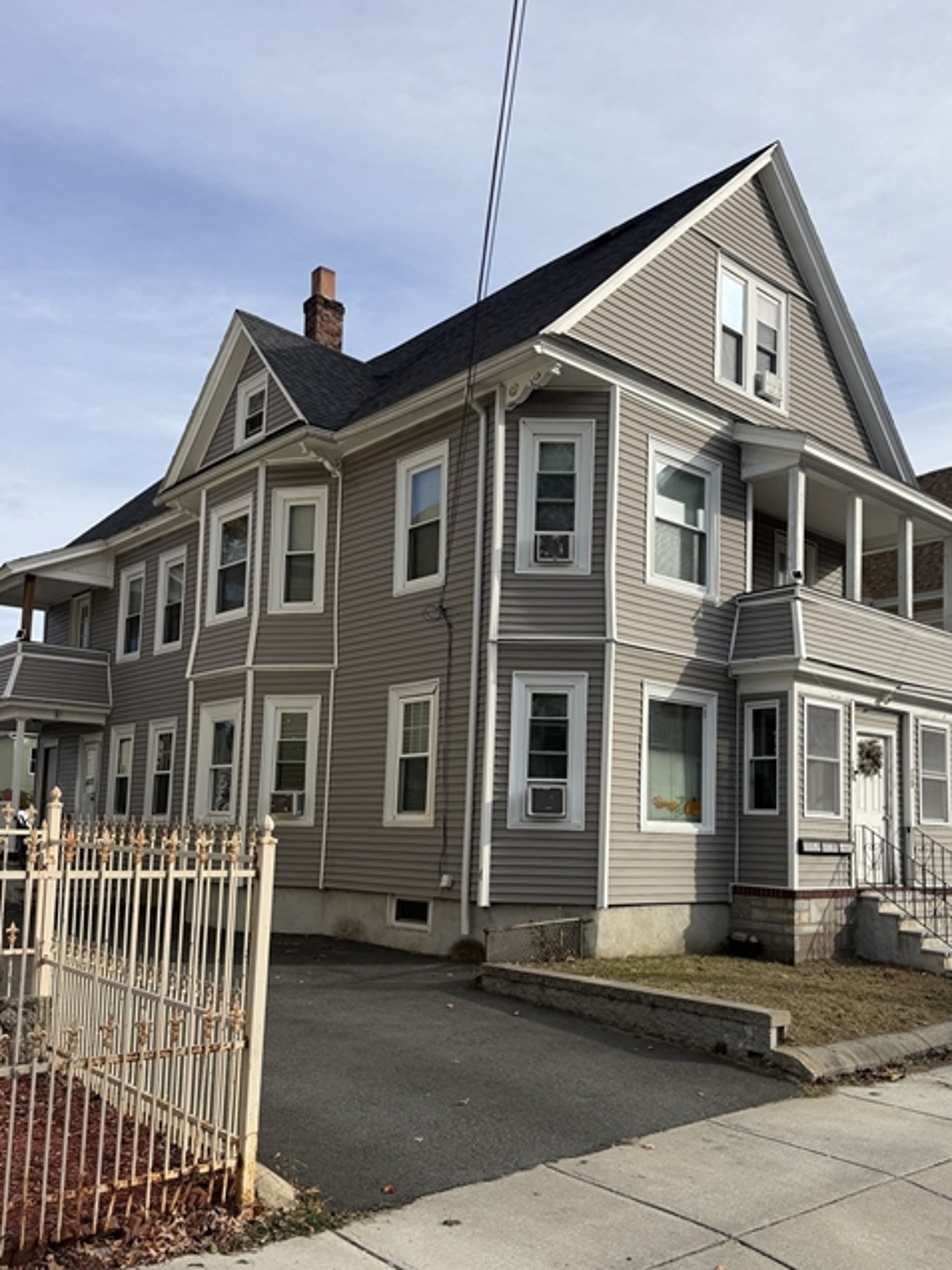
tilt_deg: +5.3
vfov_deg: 61.4
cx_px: 559
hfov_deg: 48.0
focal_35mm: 29
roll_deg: -0.7
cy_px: 729
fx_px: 1063
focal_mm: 6.76
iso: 80
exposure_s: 1/3145
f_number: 1.78
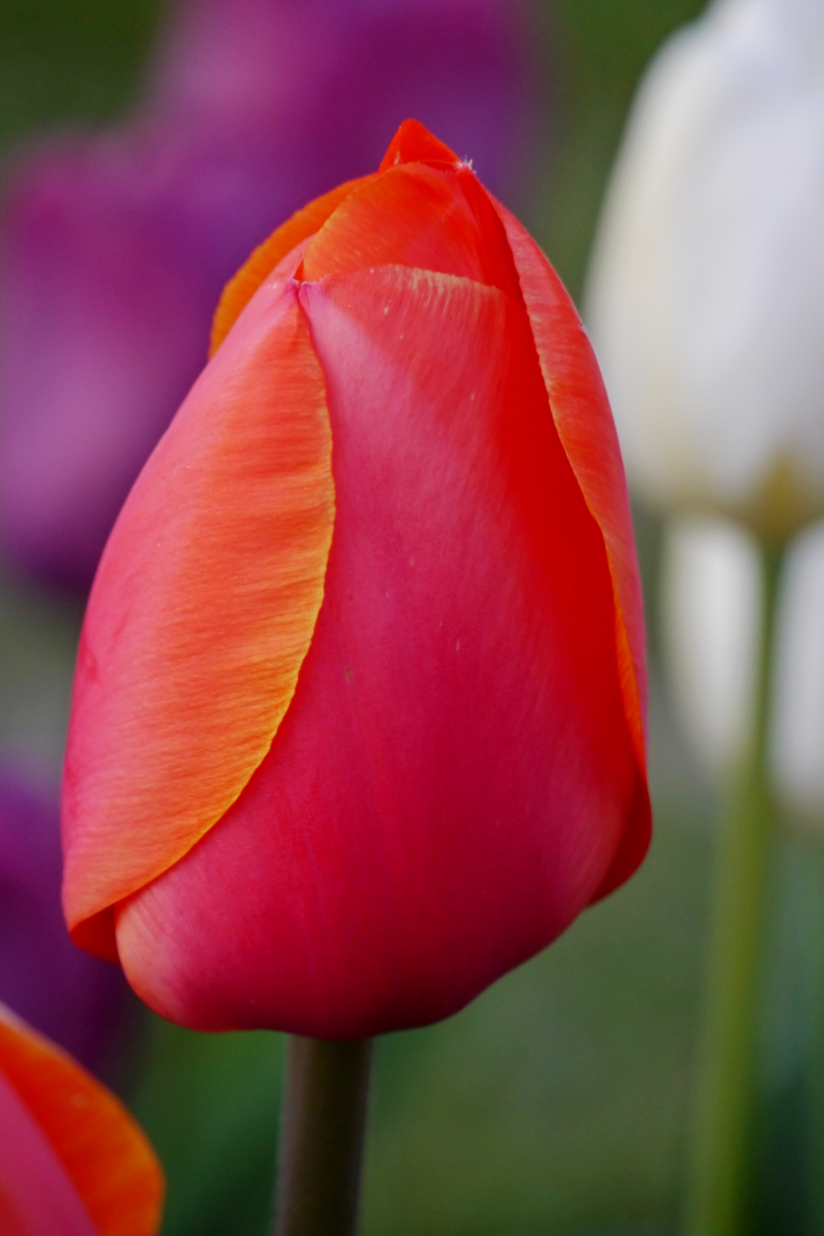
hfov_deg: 5.5
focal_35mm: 252
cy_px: 618
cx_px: 446
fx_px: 8651
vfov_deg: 8.2
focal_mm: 121
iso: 800
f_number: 5.6
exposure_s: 1/200
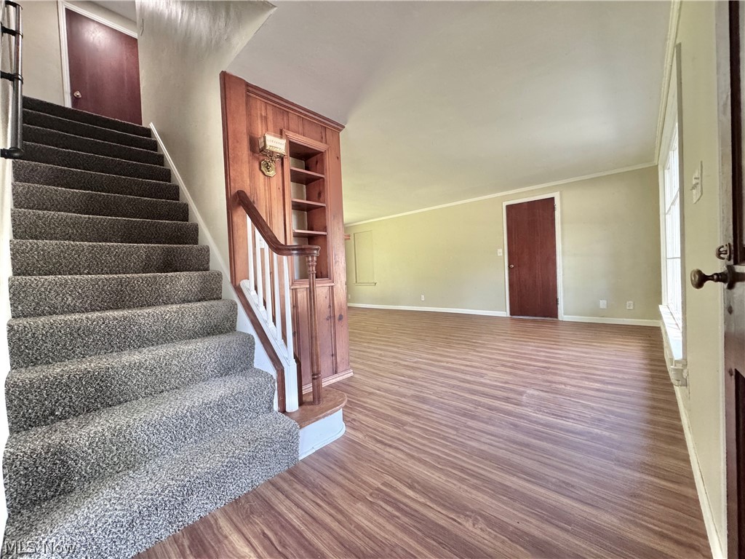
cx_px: 372
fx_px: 301
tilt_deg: -2.0
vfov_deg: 85.7
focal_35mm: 14
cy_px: 280
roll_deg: +2.3
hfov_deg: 102.1
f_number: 2.2
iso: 320
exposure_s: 1/83
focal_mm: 2.22
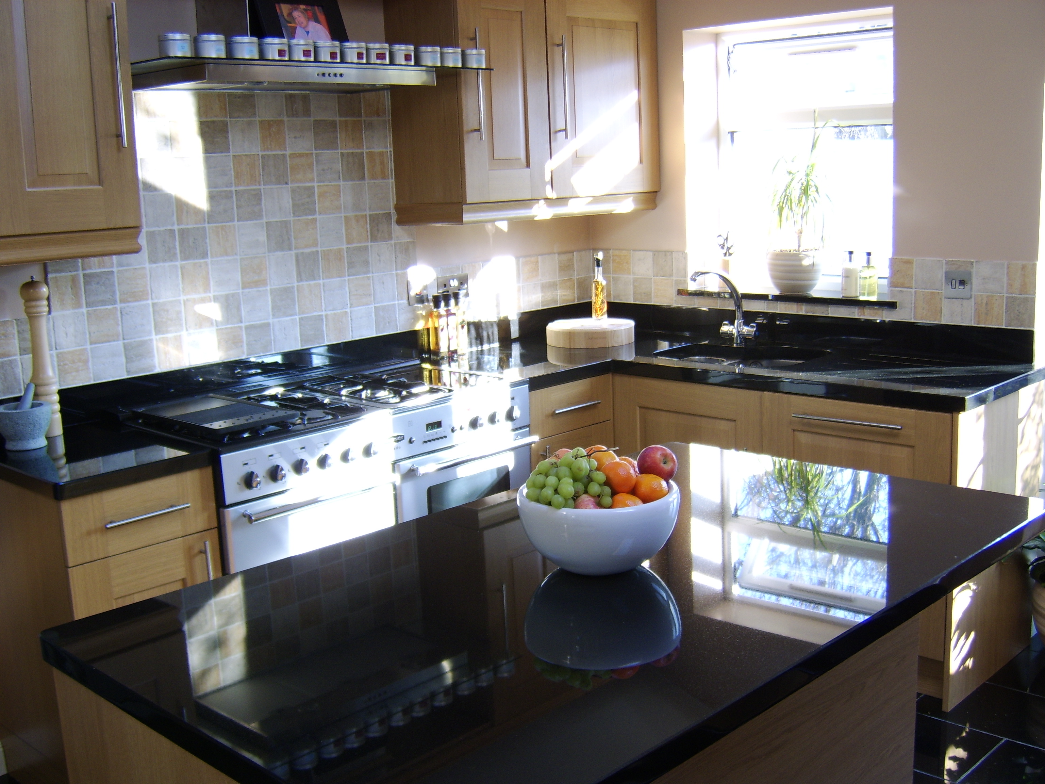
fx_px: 936
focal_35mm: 31
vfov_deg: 45.4
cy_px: 392
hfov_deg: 58.4
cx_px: 522
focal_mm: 8.13
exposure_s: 1/36
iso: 71
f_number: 2.7
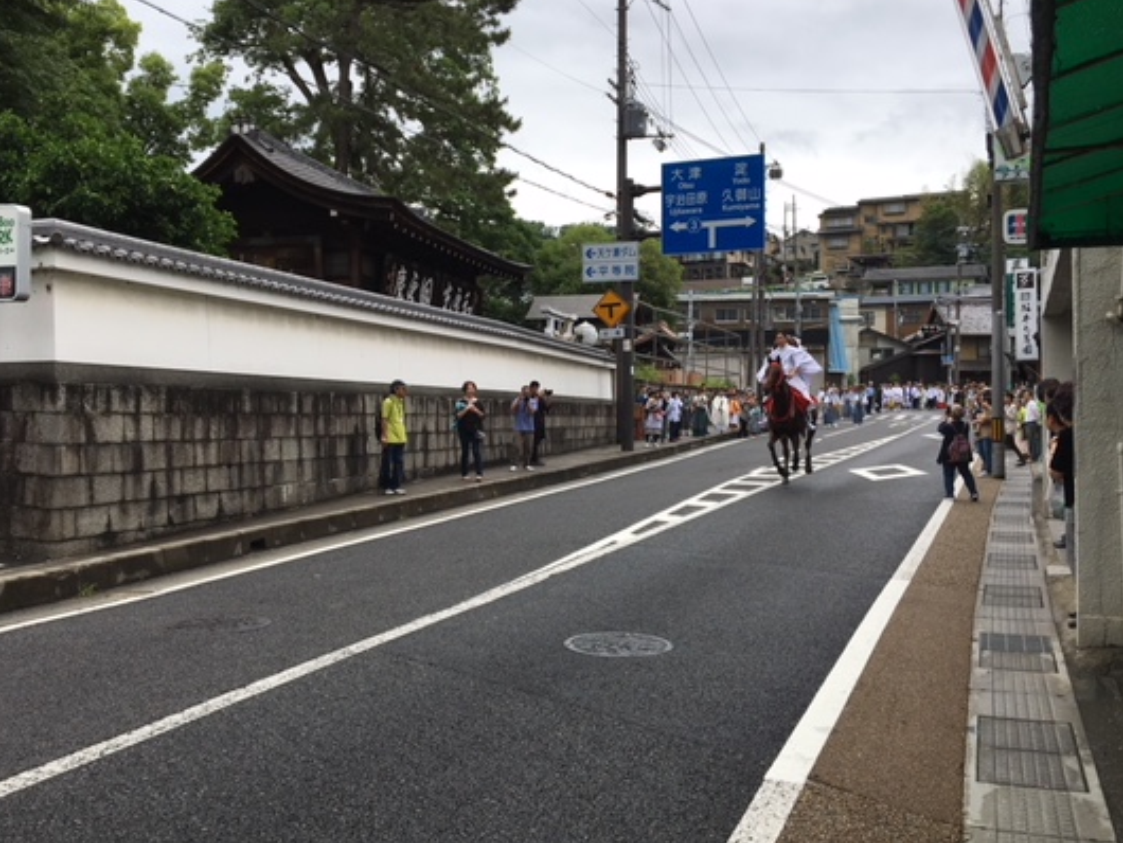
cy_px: 409
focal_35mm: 35
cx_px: 547
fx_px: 1136
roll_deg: +0.3
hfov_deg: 52.6
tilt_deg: +0.0
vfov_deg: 40.7
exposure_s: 1/1637
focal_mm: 4.15
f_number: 2.2
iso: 25
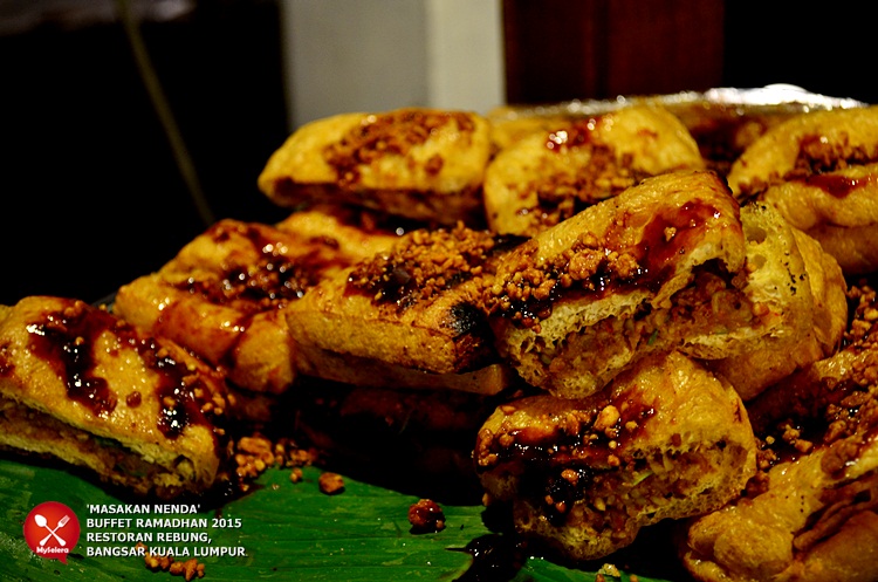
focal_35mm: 66
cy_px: 291
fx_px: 1607
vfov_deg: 20.5
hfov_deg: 30.6
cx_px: 439
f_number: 5.3
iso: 640
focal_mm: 44
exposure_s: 1/8
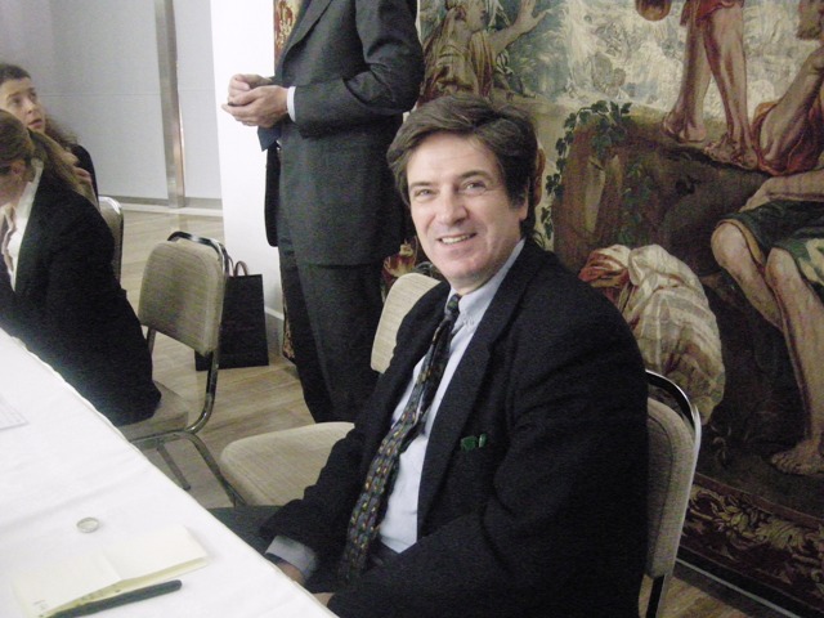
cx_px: 412
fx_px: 857
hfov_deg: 51.4
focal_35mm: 36
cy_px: 309
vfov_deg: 39.7
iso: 1600
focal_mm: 7.5
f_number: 2.7
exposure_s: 1/30
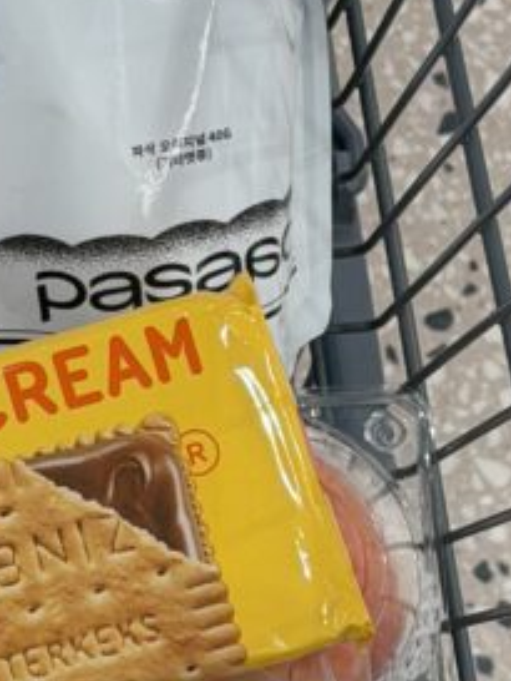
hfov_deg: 8.2
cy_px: 364
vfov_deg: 11.0
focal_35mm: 180
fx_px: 3540
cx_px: -115
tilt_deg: -71.9
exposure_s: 1/200
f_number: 1.78
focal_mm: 6.76
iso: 100
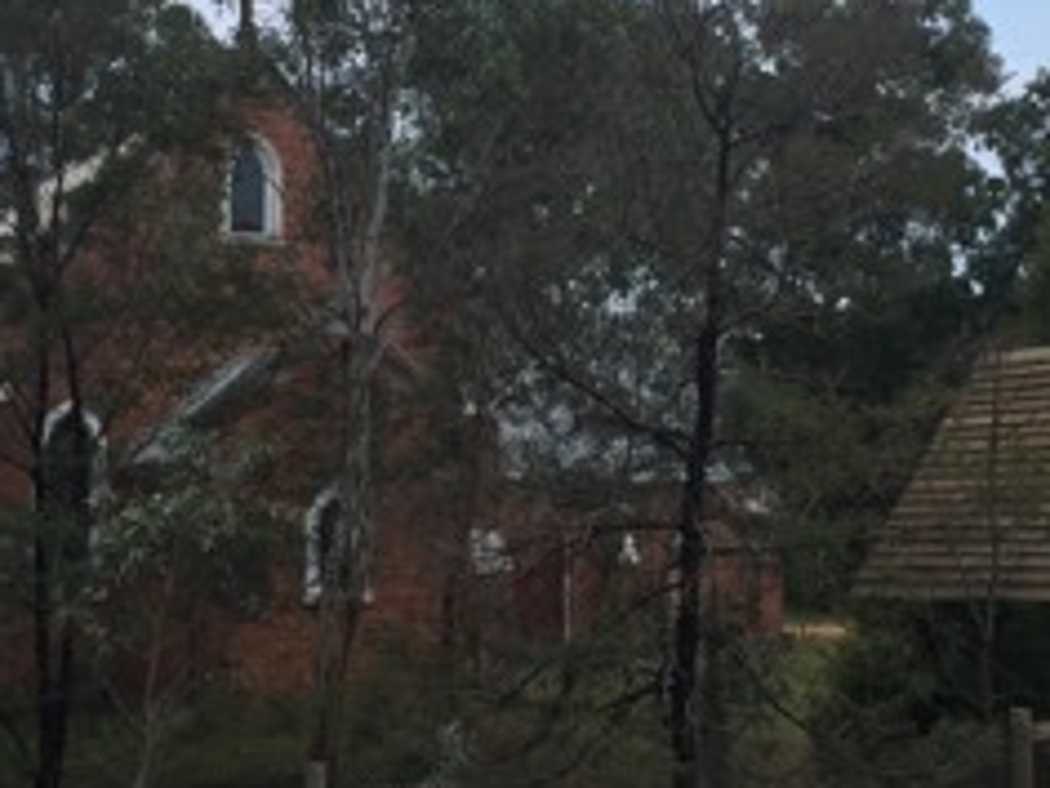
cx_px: 543
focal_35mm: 64
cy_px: 352
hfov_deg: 30.3
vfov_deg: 22.9
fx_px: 1941
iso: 64
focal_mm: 4.15
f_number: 2.2
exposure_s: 1/30
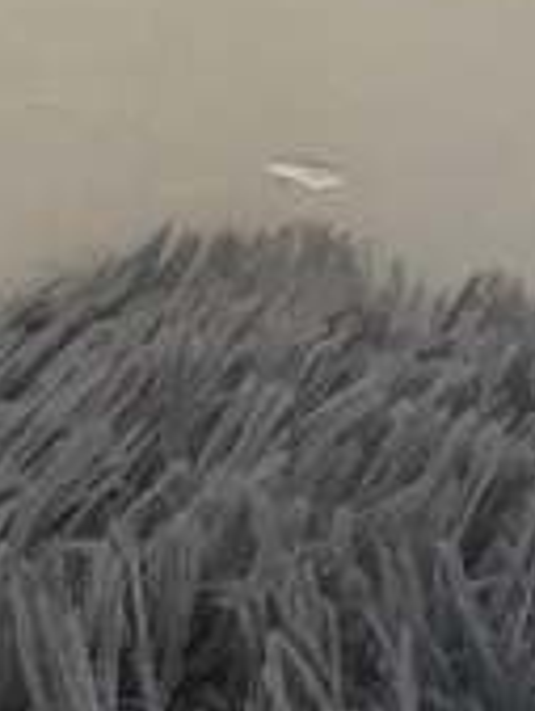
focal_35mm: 206
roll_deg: -0.4
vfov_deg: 9.2
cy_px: 1254
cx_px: -34
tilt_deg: -42.4
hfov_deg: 7.2
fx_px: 4240
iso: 64
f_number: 2.2
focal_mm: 4.15
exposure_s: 1/33
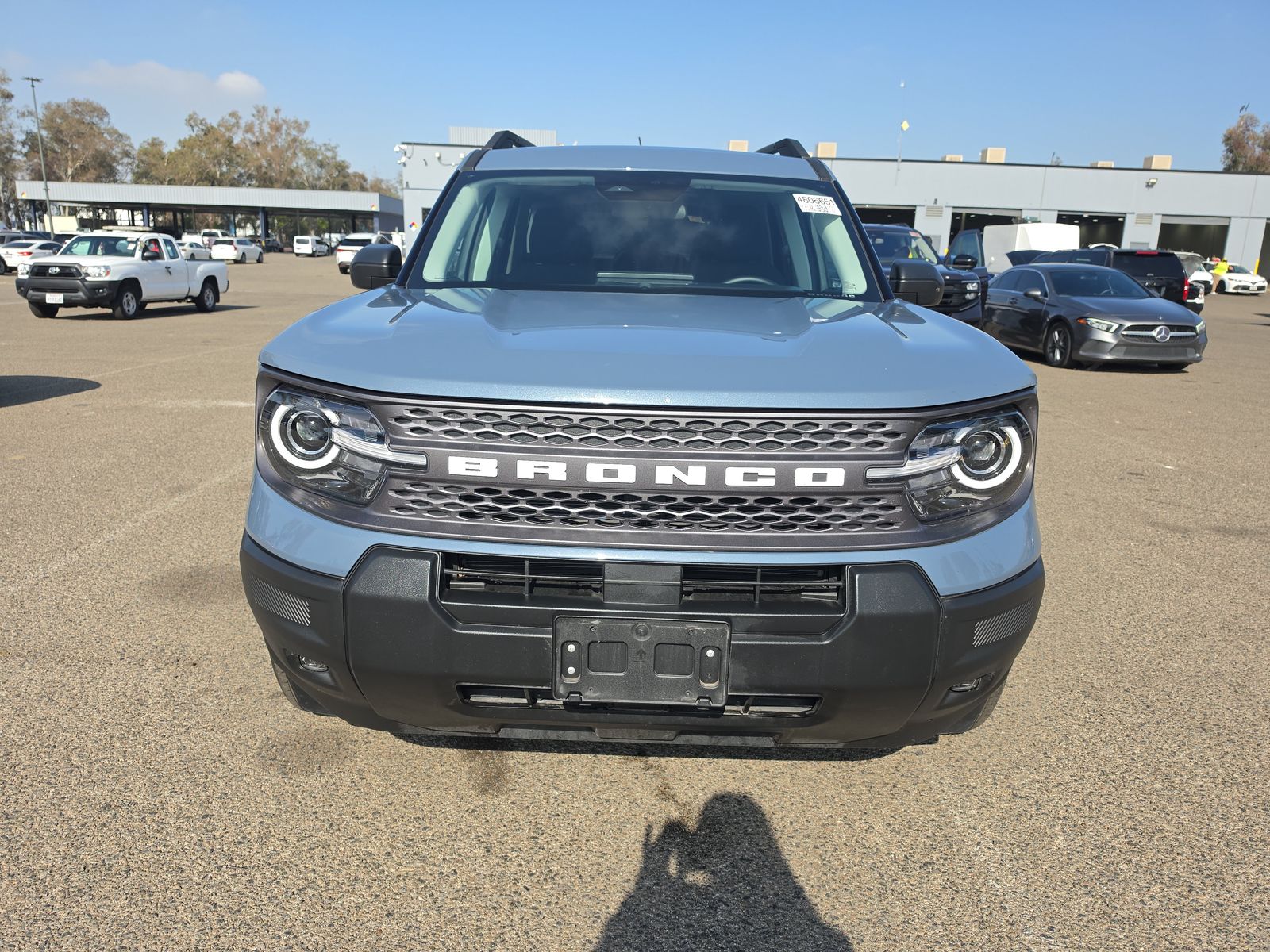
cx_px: 635
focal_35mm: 23
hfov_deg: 73.9
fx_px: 844
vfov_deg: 58.9
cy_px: 476
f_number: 1.4
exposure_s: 1/653
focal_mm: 6.5
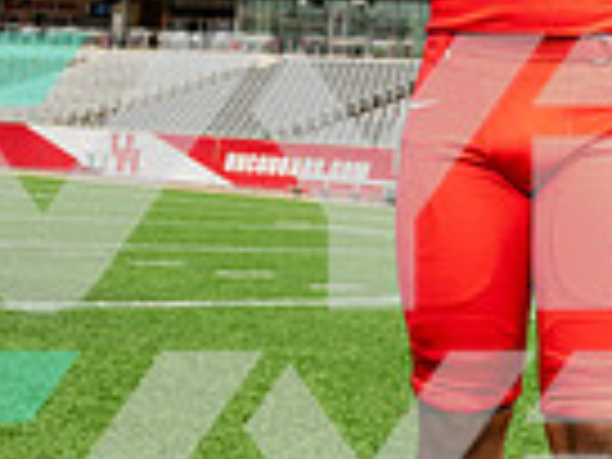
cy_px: 176
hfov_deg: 21.1
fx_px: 1627
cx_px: 482
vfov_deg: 16.0
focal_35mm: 92
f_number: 5
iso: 100
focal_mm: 29
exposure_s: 1/320
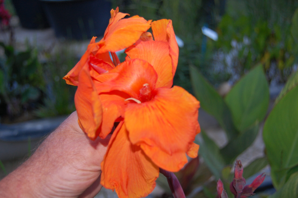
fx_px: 323
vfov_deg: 34.1
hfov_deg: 49.6
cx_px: 149
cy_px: 99
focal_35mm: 39
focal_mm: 26
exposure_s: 1/60
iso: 400
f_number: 4
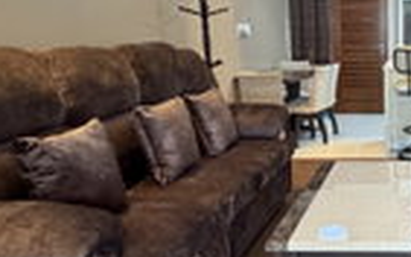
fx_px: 504
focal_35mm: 45
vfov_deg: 28.6
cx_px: 417
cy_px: 134
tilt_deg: -11.2
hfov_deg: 38.9
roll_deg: +0.0
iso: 250
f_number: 2.2
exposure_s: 1/50
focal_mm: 2.22
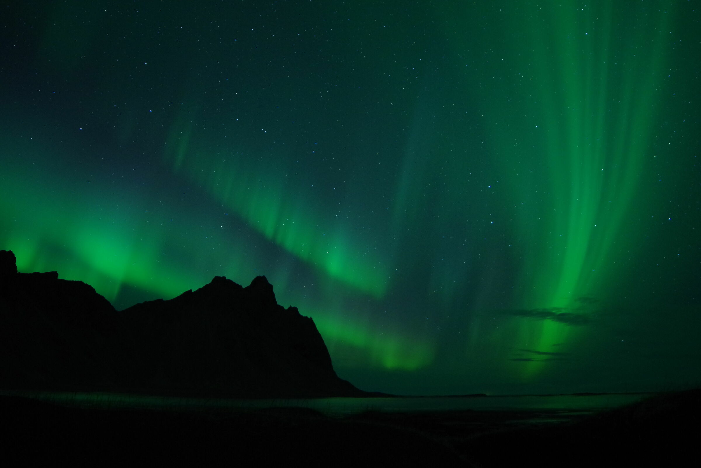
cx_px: 350
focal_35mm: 52
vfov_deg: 25.8
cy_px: 234
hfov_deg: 37.9
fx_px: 1022
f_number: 2.8
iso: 1600
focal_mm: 35
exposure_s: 15
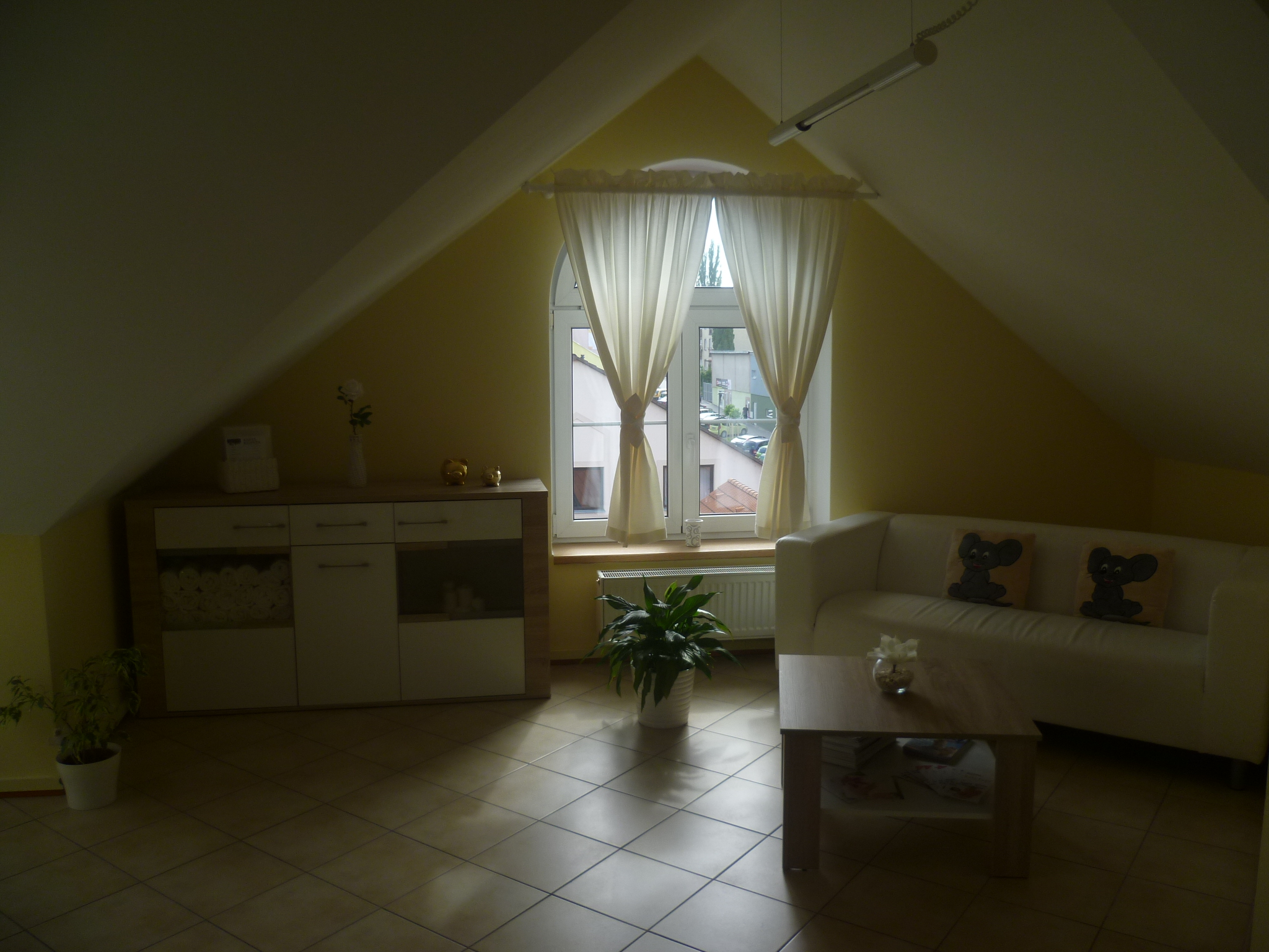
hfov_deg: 63.4
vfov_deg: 49.7
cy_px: 476
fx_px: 1026
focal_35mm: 28
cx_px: 634
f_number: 2.8
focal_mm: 5
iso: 80
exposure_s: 1/125
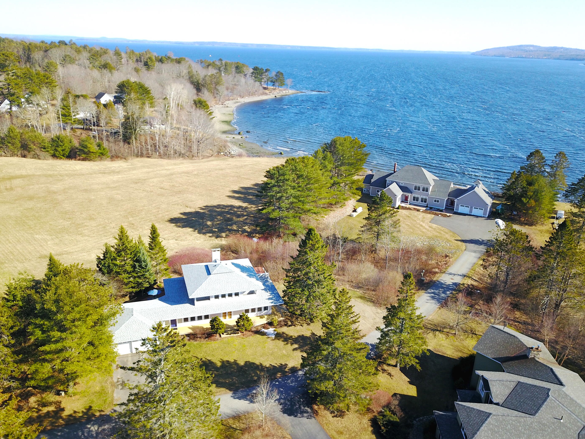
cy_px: 222
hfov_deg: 63.4
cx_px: 294
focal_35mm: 28
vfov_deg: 49.7
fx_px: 473
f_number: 2.2
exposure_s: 1/661
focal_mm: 4.73
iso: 100
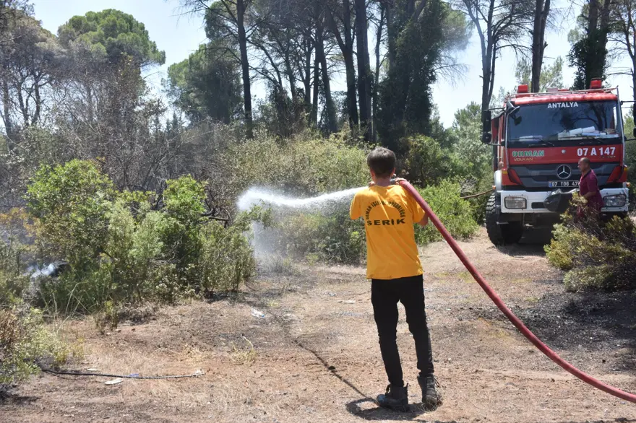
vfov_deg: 33.0
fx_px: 715
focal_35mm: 40
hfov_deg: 47.9
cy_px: 212
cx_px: 318
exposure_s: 1/500
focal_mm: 27
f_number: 8
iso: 500
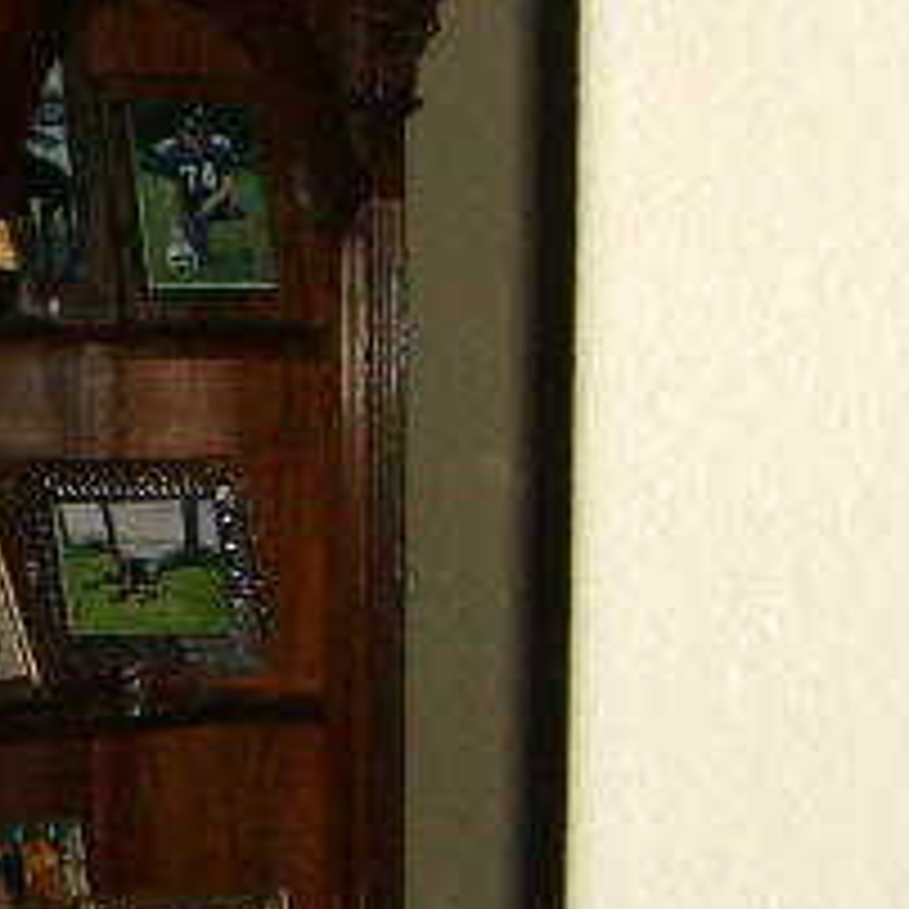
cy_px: 212
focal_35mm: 157
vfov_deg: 11.1
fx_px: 4664
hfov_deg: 10.3
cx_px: -873
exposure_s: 1/45
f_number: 2.8
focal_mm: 5.8
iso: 153
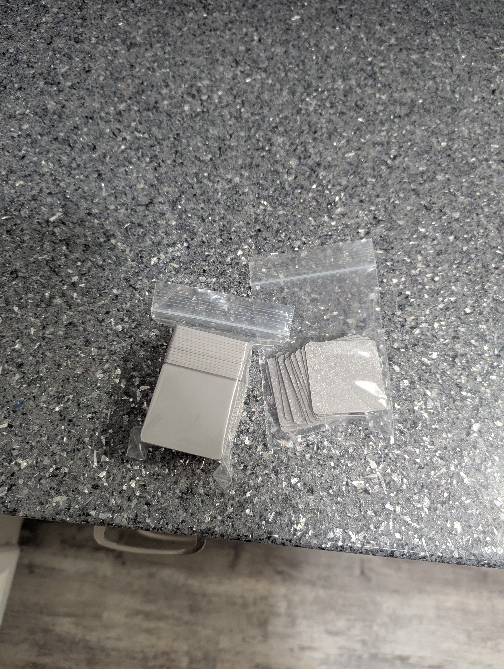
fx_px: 465
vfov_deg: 71.5
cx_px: 252
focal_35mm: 24
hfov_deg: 56.9
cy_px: 334
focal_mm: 6.81
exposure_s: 1/60
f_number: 1.85
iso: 495
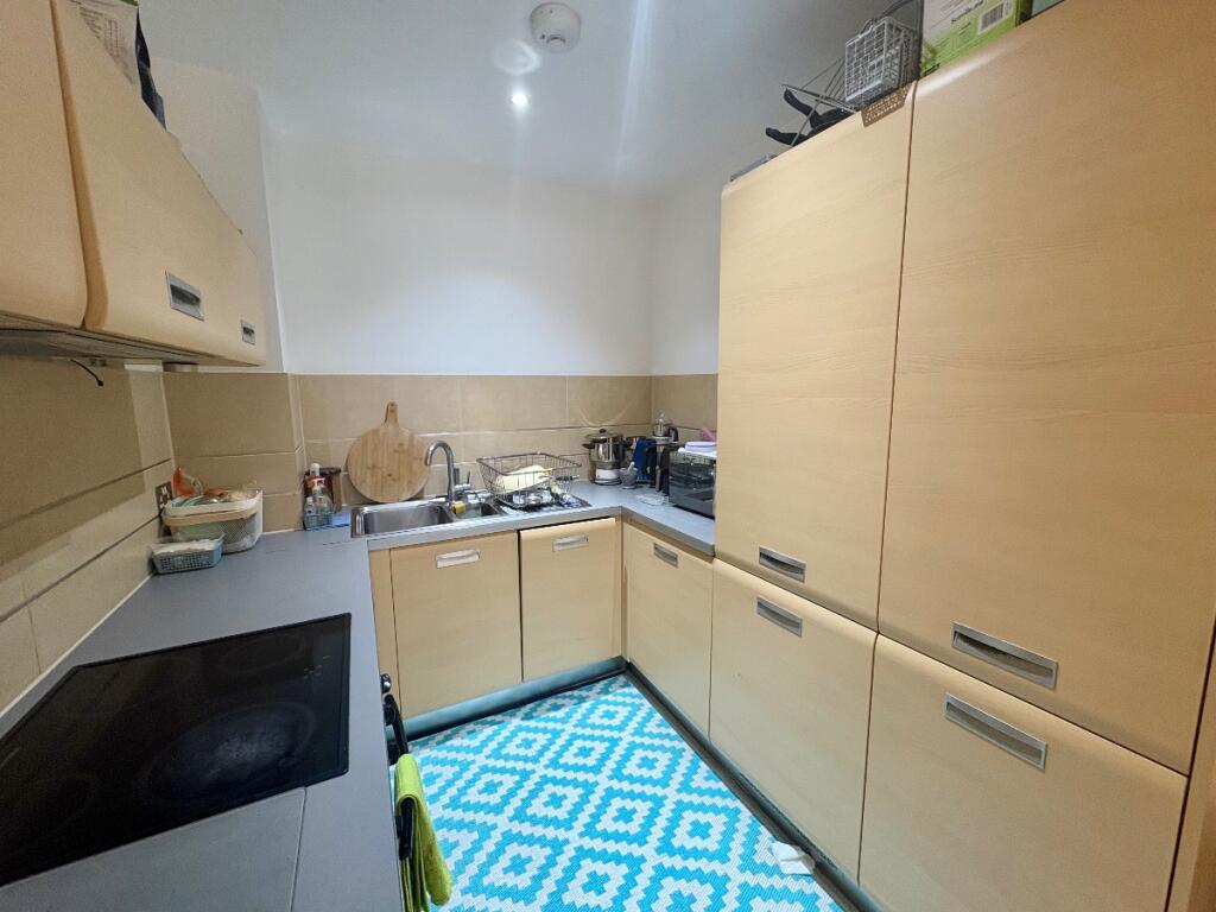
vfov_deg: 85.7
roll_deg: +0.5
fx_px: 492
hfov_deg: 102.1
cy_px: 456
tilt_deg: -8.0
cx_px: 608
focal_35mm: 14
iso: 250
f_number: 2.2
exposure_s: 1/50
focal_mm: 2.22
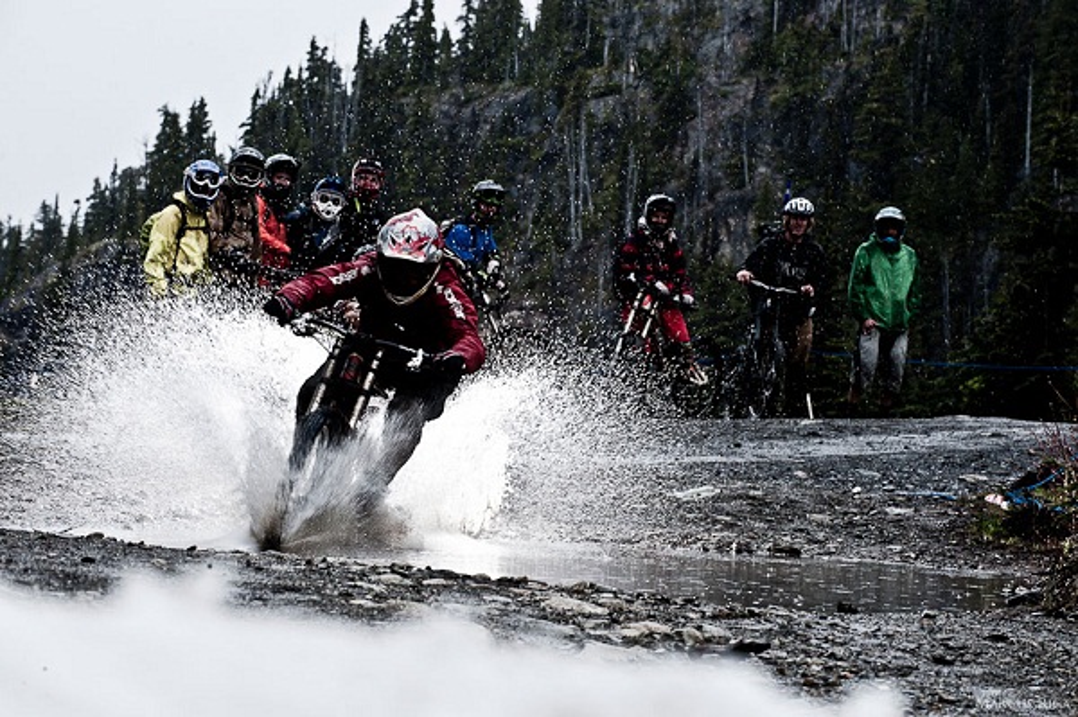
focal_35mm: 140
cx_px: 539
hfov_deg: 14.7
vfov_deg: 9.8
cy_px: 358
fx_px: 4189
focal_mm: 140
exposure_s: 1/250
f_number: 14
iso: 200
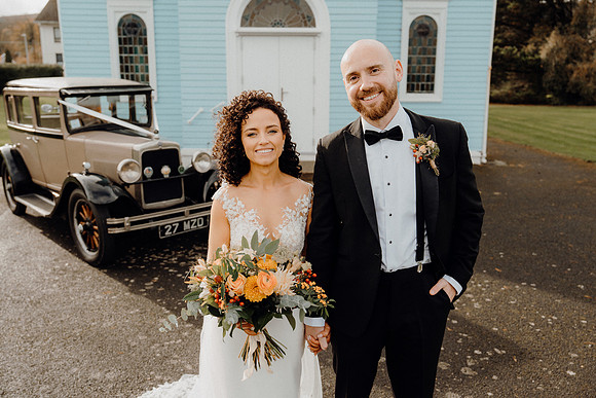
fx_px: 546
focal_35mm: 33
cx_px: 298
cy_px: 199
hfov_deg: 57.2
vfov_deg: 40.0
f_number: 3.5
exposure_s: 1/500
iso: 125
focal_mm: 33
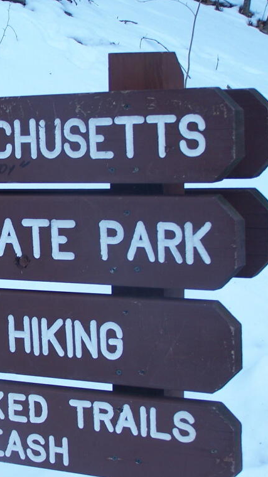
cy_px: 240
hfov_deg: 12.6
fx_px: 1189
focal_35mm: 94
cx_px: -37
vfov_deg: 22.7
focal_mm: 10.7
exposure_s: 1/125
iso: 80
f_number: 3.2
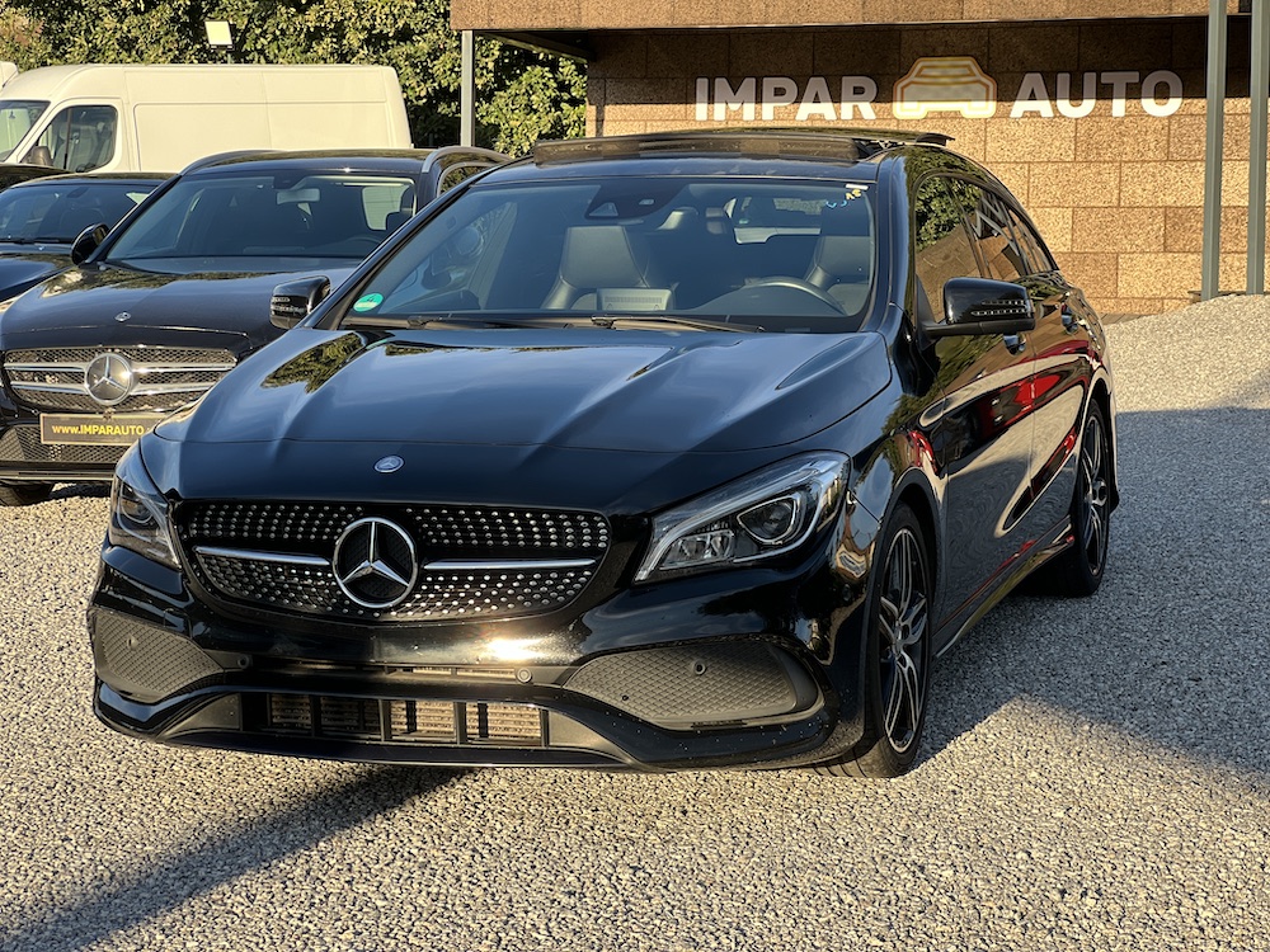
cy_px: 476
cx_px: 635
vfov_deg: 19.1
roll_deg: -1.5
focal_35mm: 77
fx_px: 2825
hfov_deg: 25.3
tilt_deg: -2.8
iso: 25
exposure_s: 1/121
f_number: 2.8
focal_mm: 9
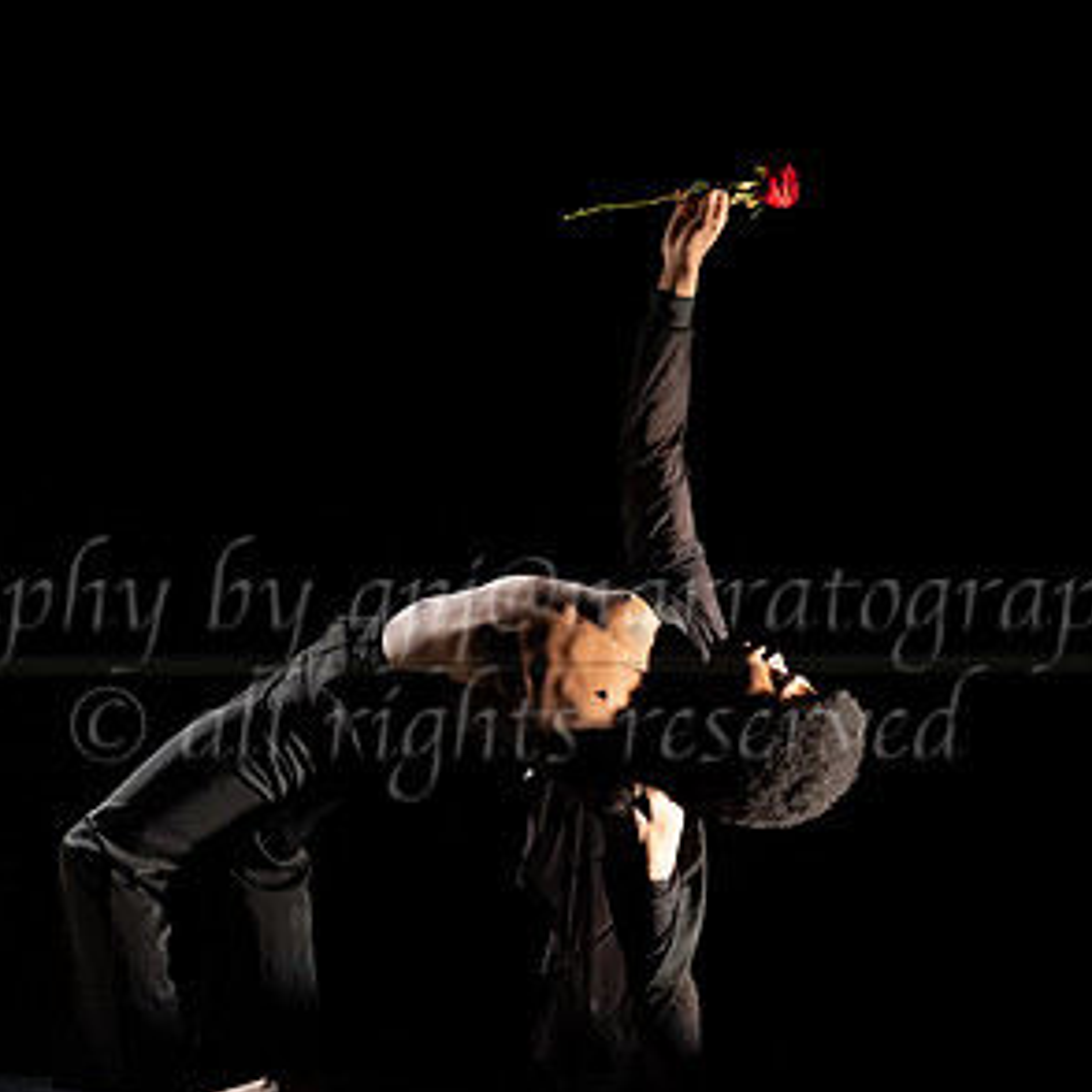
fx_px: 8673
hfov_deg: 7.2
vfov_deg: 7.2
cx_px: 475
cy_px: 659
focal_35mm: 243
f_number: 3.2
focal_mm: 145
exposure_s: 1/500
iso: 5000
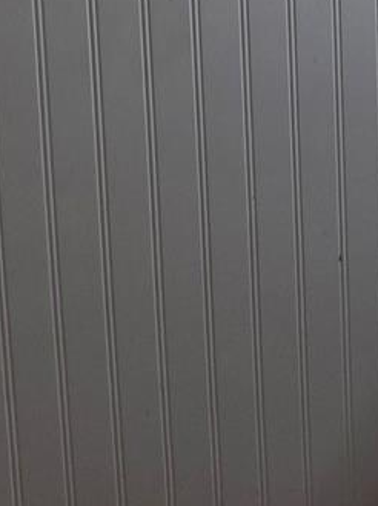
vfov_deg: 19.1
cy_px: -343
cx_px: 636
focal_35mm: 84
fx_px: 1225
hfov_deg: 15.5
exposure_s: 1/120
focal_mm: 5.4
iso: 40
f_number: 1.8
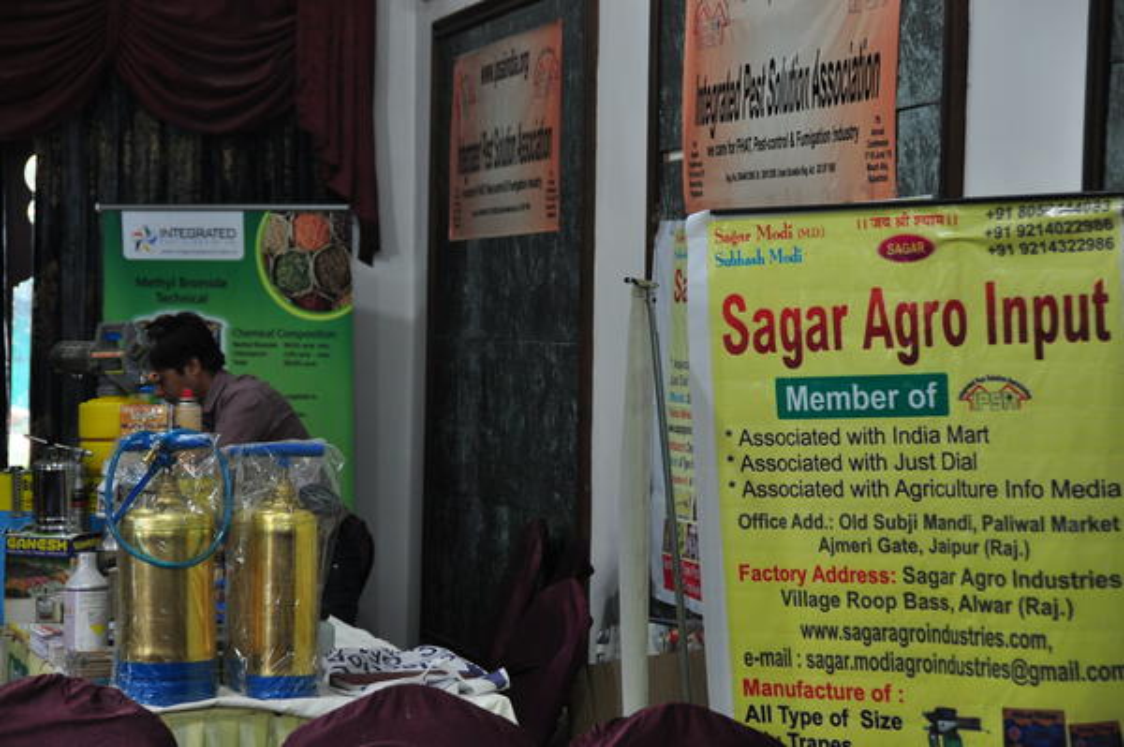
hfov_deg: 20.9
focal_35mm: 98
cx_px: 562
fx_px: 3042
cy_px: 374
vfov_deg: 14.0
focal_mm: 65
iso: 800
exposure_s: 1/40
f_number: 5
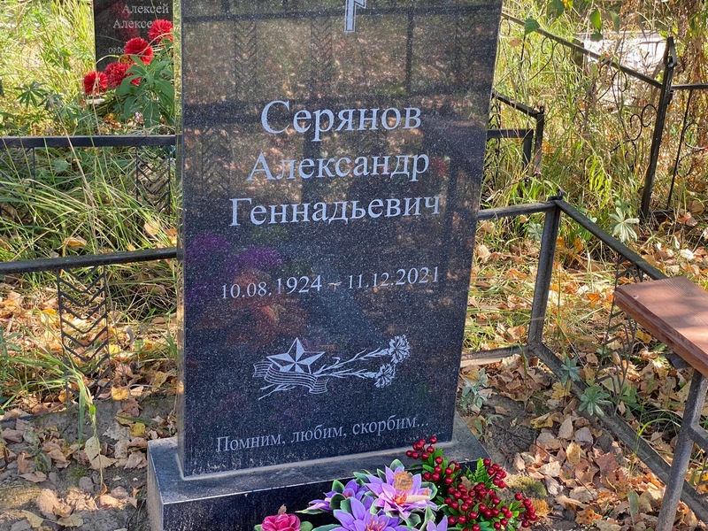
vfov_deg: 28.0
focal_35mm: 52
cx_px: 354
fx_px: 1064
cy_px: 266
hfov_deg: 36.8
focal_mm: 6
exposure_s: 1/122
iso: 32
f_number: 2
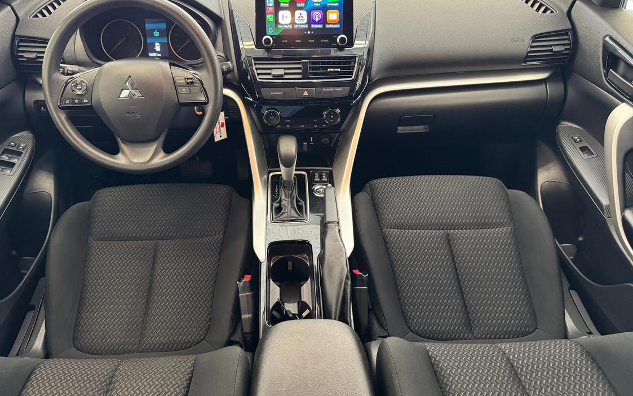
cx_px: 302
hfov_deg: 64.6
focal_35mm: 29
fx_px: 500
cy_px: 192
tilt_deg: -40.0
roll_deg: -0.4
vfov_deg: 43.1
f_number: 1.78
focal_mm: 6.76
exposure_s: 1/60
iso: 640
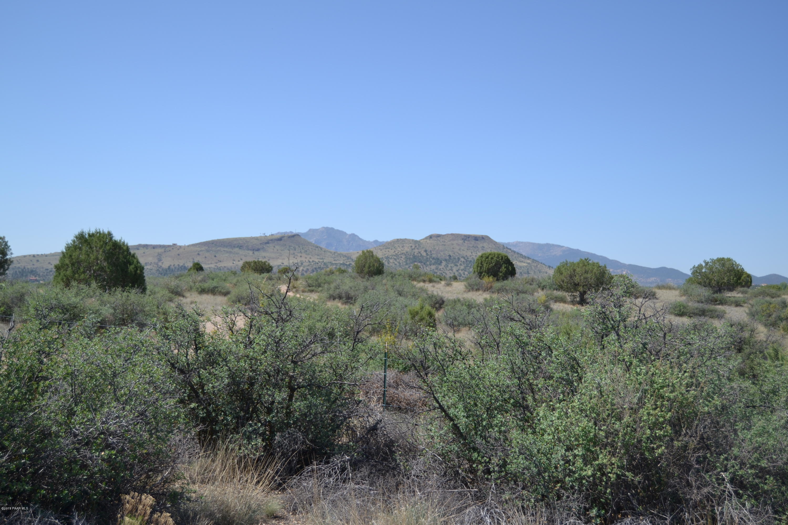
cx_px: 394
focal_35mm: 39
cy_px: 262
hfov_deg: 49.6
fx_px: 854
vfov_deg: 34.2
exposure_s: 1/800
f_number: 4
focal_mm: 26
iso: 100
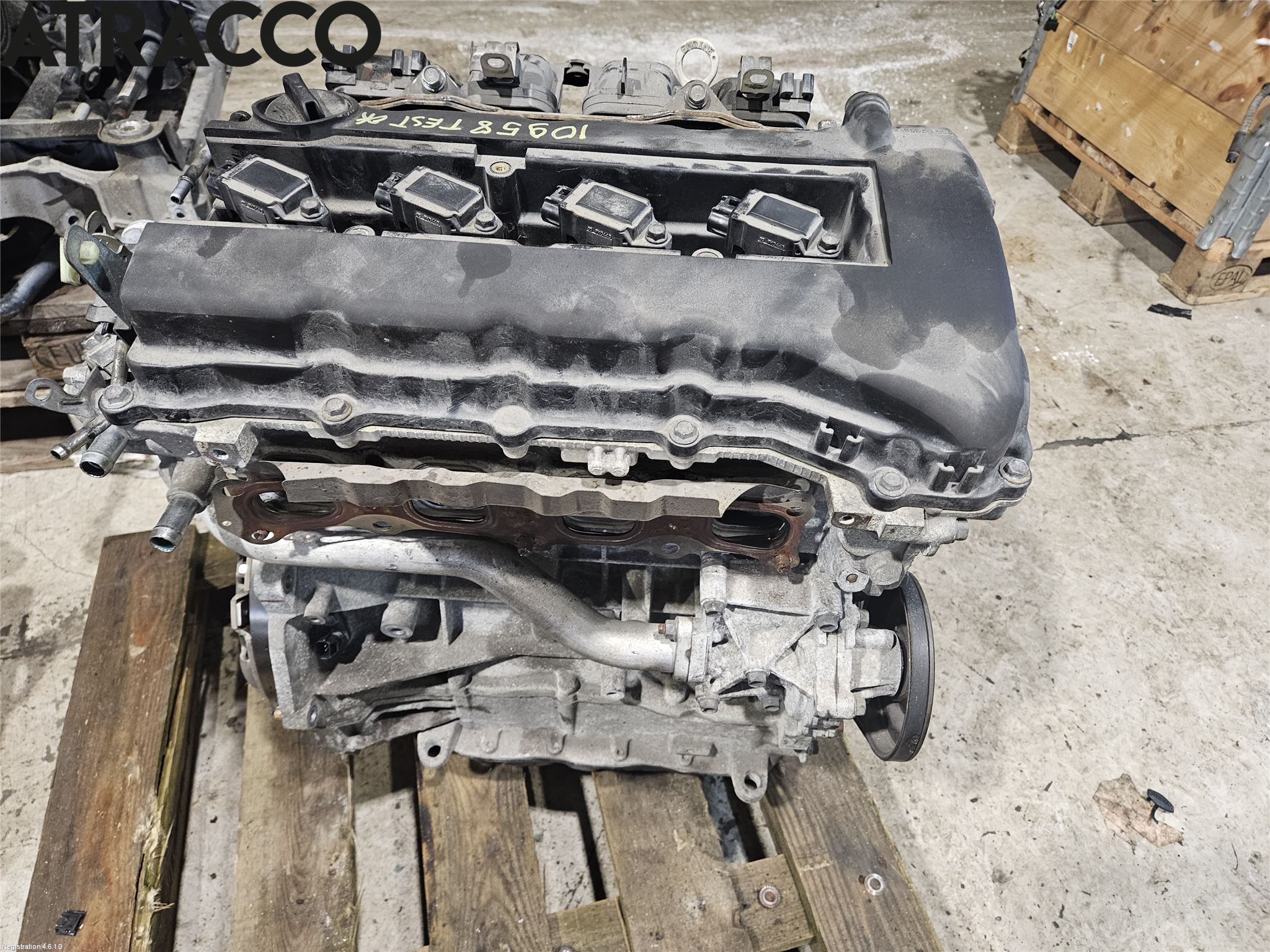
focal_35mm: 23
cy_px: 476
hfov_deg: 73.9
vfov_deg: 58.9
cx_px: 635
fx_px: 844
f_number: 1.8
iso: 250
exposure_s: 1/100
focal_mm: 5.4
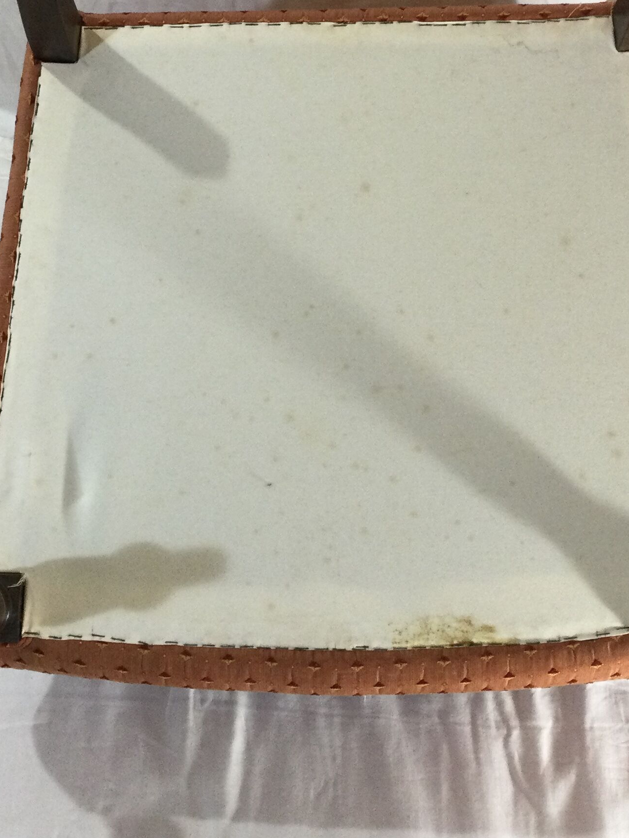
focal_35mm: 59
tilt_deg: -47.3
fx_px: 1430
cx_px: 268
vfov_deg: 32.6
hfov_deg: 24.8
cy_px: 319
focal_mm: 3.3
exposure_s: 1/33
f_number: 2.4
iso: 50
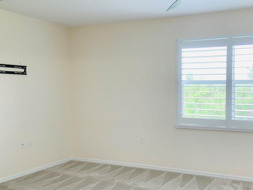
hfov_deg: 45.4
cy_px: 104
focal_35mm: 41
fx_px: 300
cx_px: 159
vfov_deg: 35.1
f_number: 1.8
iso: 50
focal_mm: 3
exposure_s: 1/120
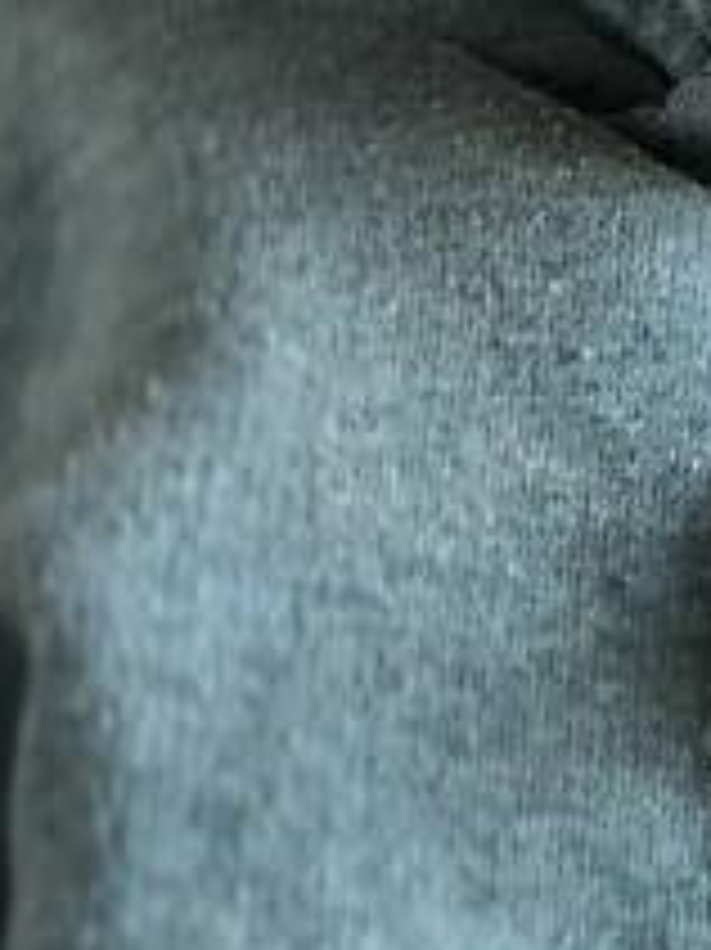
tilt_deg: -8.4
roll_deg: -0.6
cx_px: 1278
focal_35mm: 395
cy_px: 252
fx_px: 10828
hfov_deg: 3.7
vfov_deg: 5.0
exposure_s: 1/50
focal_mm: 6
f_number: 2.4
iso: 40
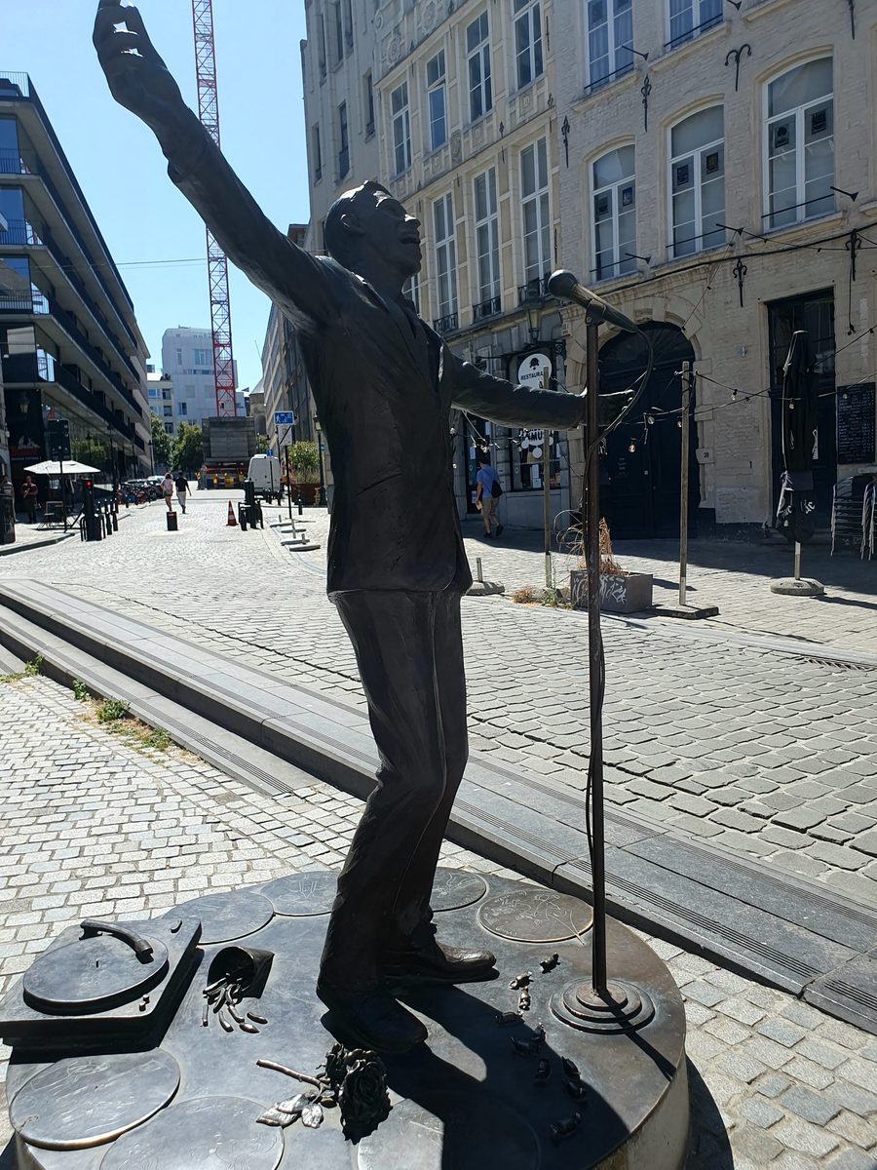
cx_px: 438
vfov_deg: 67.3
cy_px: 585
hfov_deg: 53.1
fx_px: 878
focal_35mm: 26
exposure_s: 1/1250
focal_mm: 4.3
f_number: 2.4
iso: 50
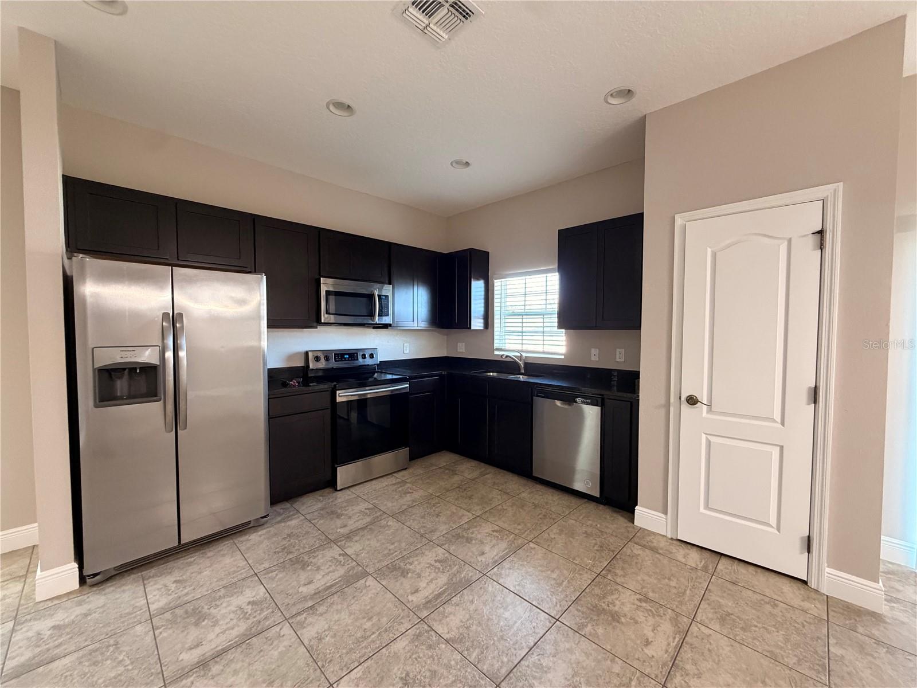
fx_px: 371
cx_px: 458
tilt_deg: -3.5
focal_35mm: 14
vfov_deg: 85.7
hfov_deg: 102.1
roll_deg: -0.1
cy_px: 344
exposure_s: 1/60
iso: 400
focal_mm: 2.22
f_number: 2.2
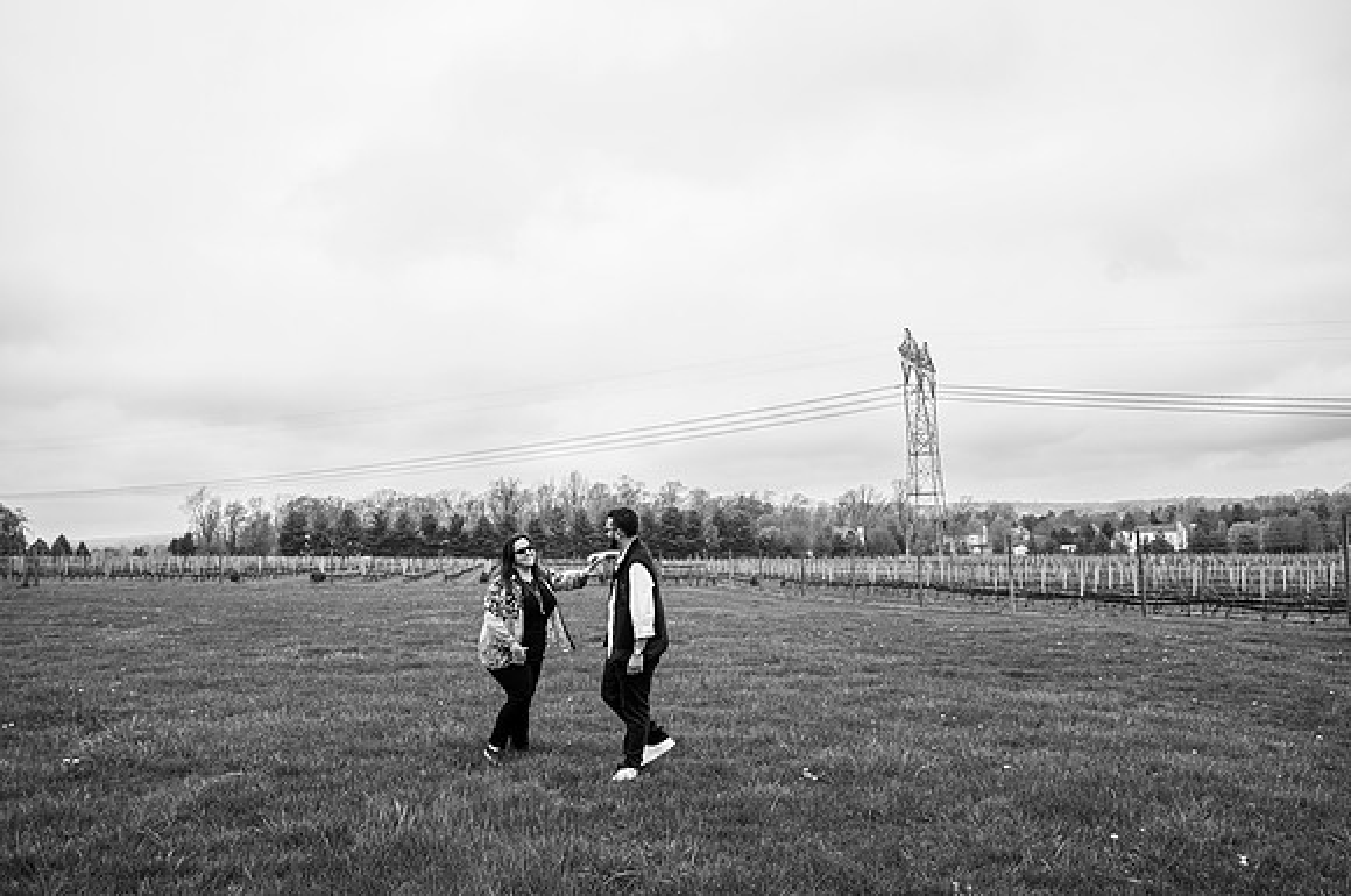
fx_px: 1186
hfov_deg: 59.3
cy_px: 448
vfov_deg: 41.4
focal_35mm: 32
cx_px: 676
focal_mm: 31.5
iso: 64
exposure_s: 1/125
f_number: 5
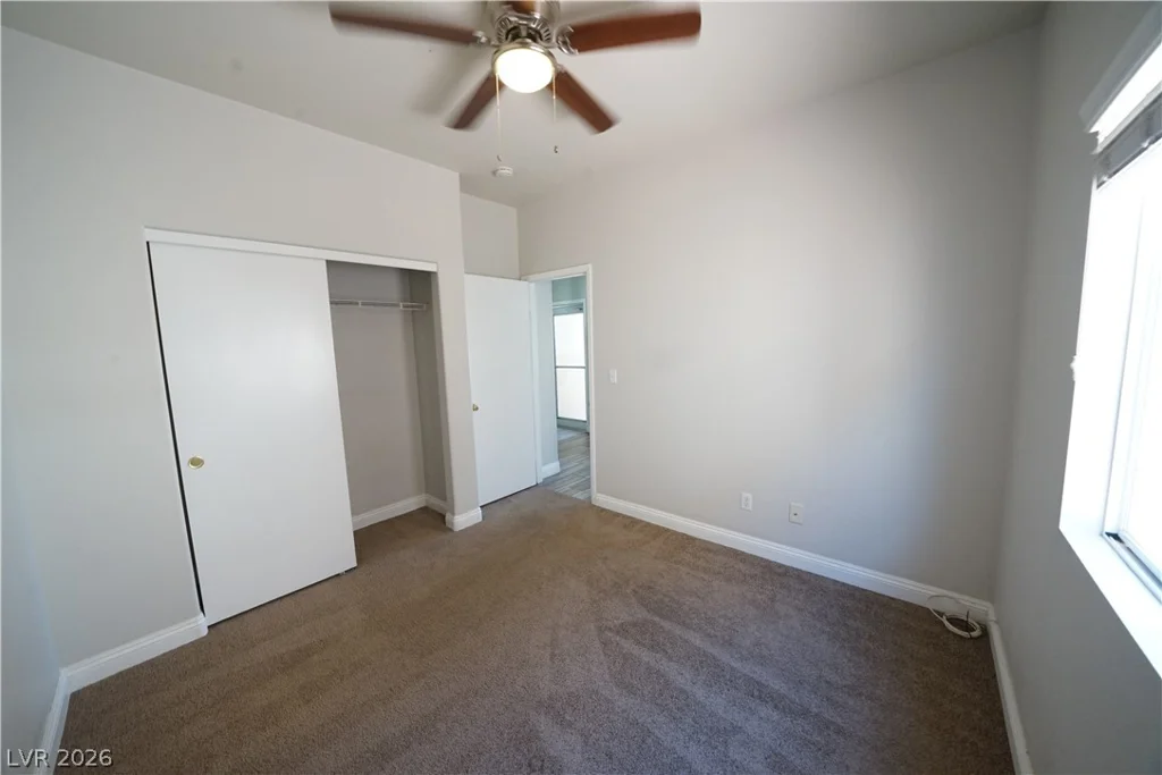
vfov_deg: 90.0
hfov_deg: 112.6
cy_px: 388
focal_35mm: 12
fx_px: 387
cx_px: 581
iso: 2500
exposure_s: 1/50
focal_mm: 12
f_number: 9
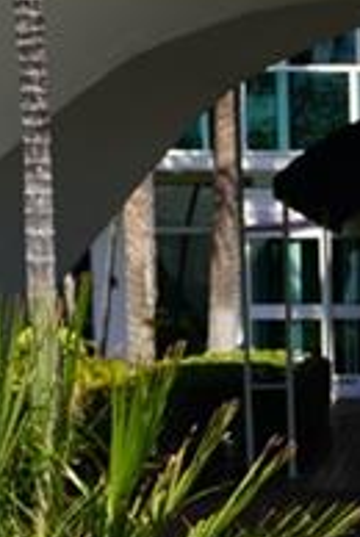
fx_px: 2361
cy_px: 684
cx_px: 640
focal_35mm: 158
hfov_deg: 8.4
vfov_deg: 12.6
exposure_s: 1/500
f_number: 5
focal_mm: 30
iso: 100
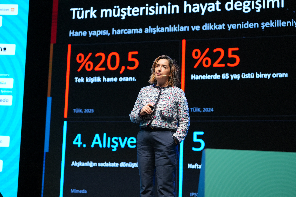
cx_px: 148
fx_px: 576
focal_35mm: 70
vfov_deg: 19.5
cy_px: 98
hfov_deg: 28.8
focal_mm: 70
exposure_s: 1/250
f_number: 2.8
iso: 1000
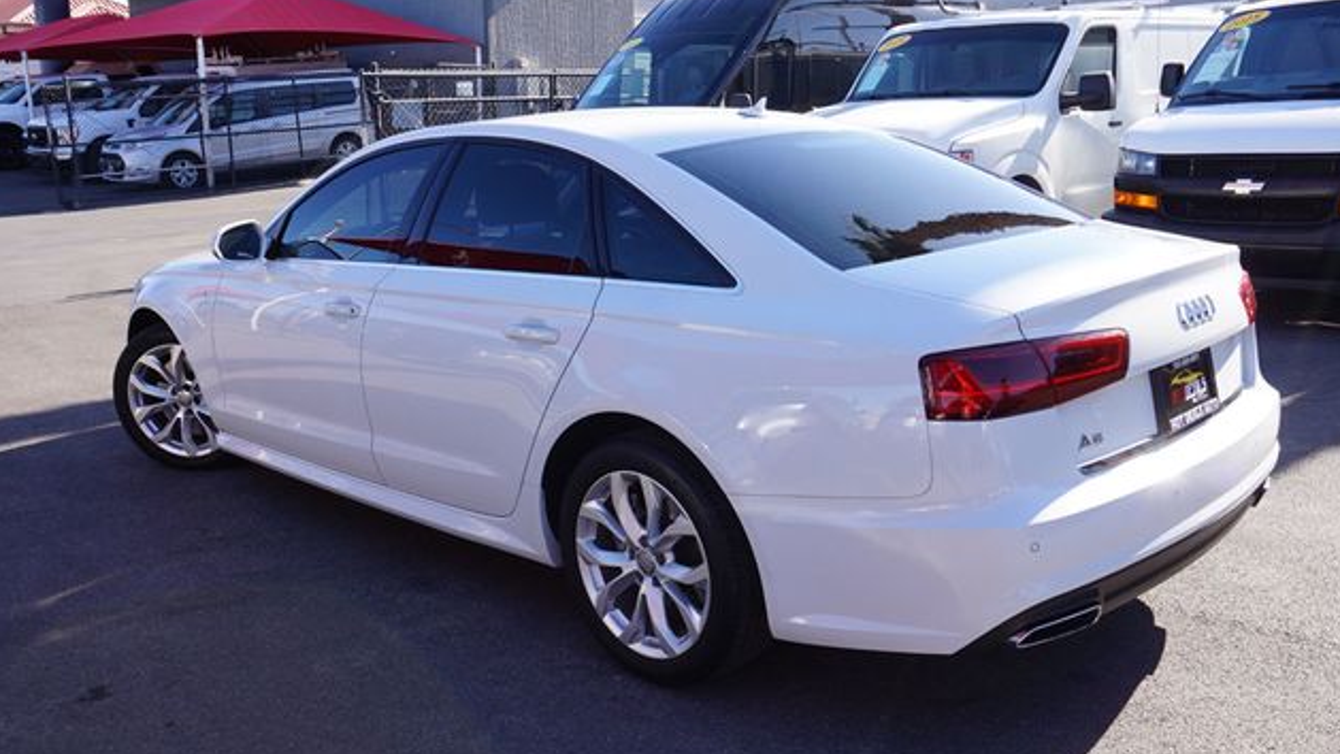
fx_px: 1192
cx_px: 675
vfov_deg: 35.1
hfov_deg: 58.7
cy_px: 403
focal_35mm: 34
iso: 100
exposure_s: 1/80
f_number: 9
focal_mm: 21
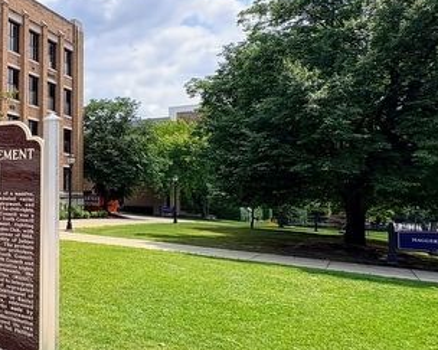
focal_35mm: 36
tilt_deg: +5.5
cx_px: -108
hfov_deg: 36.5
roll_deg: -1.4
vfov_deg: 41.1
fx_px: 467
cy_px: 160
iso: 64
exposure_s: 1/1126
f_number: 2.2
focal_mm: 2.22
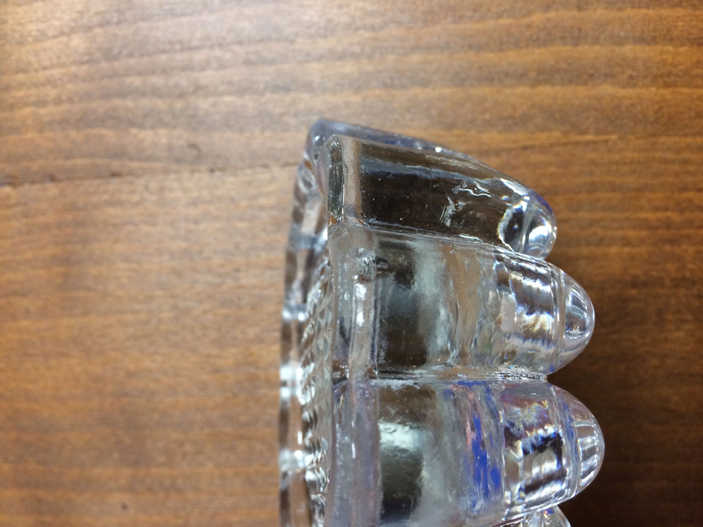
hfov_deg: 61.7
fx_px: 589
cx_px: 352
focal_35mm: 29
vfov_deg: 48.2
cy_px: 264
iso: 200
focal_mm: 4.15
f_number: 2.2
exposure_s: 1/33
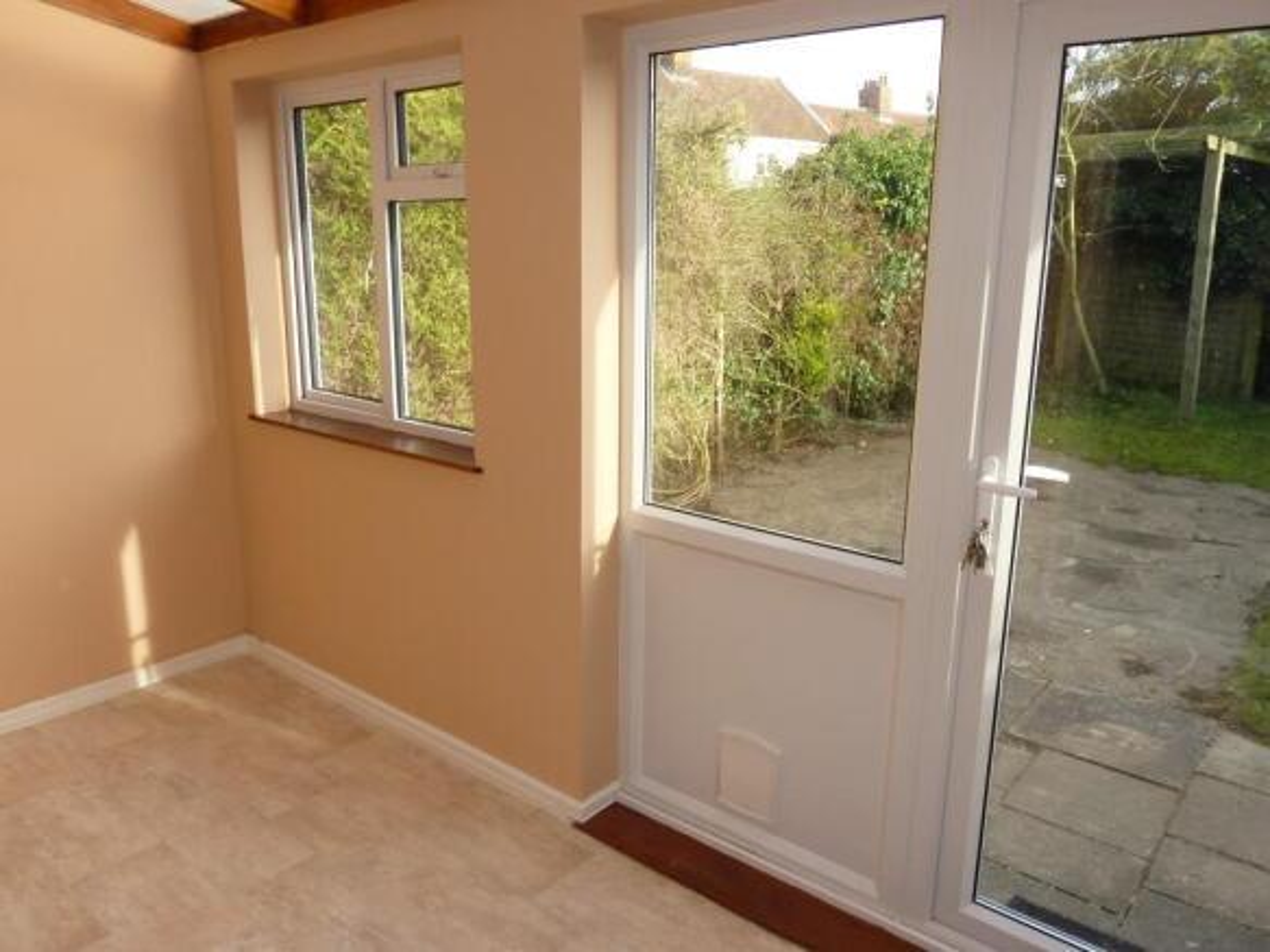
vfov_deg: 54.9
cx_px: 635
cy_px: 476
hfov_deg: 69.4
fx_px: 917
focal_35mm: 25
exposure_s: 1/125
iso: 100
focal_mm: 4.1
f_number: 4
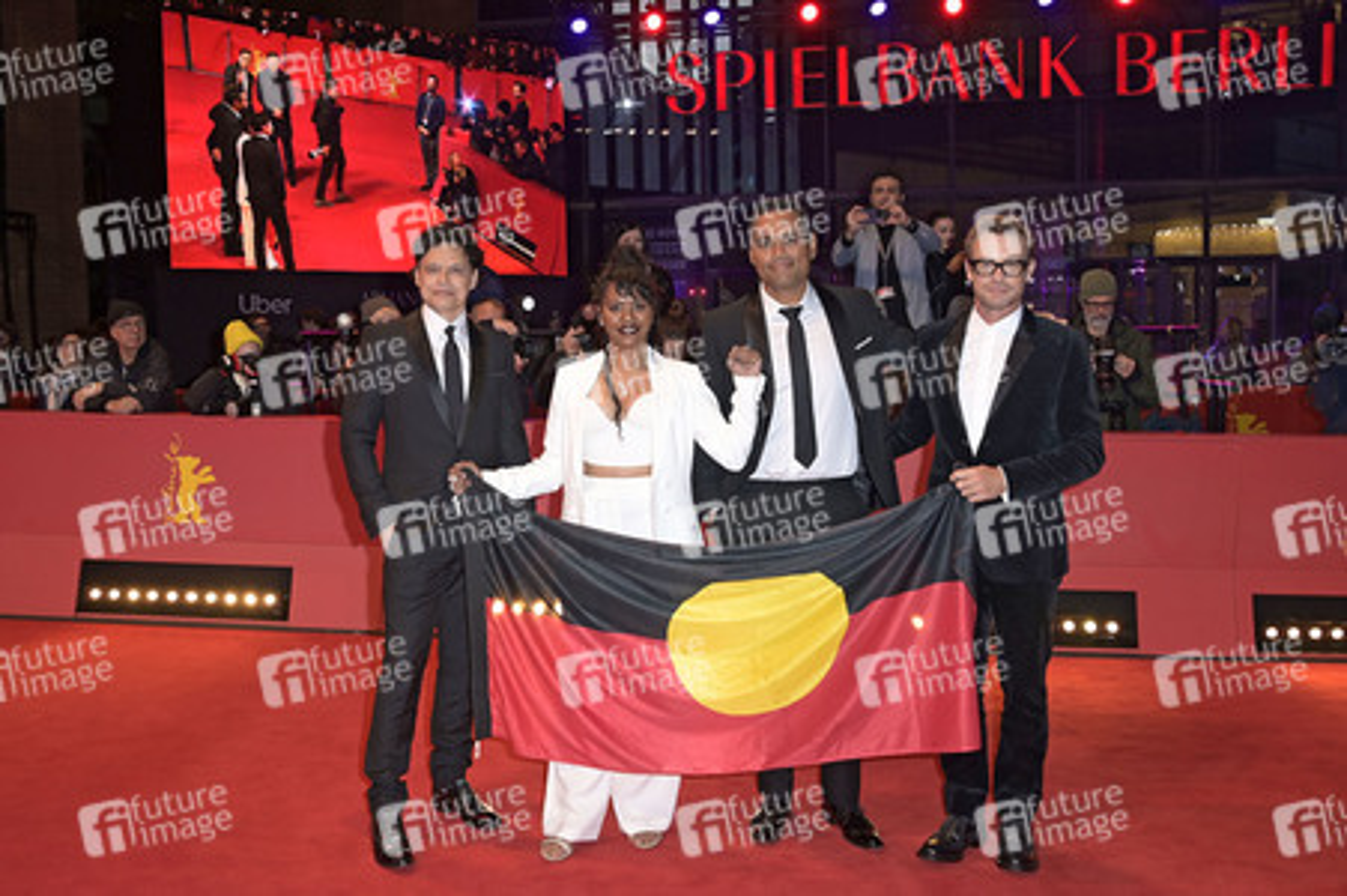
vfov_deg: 41.1
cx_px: 674
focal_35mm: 32
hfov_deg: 58.8
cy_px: 448
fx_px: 1196
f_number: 6.3
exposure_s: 1/250
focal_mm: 32
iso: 1250
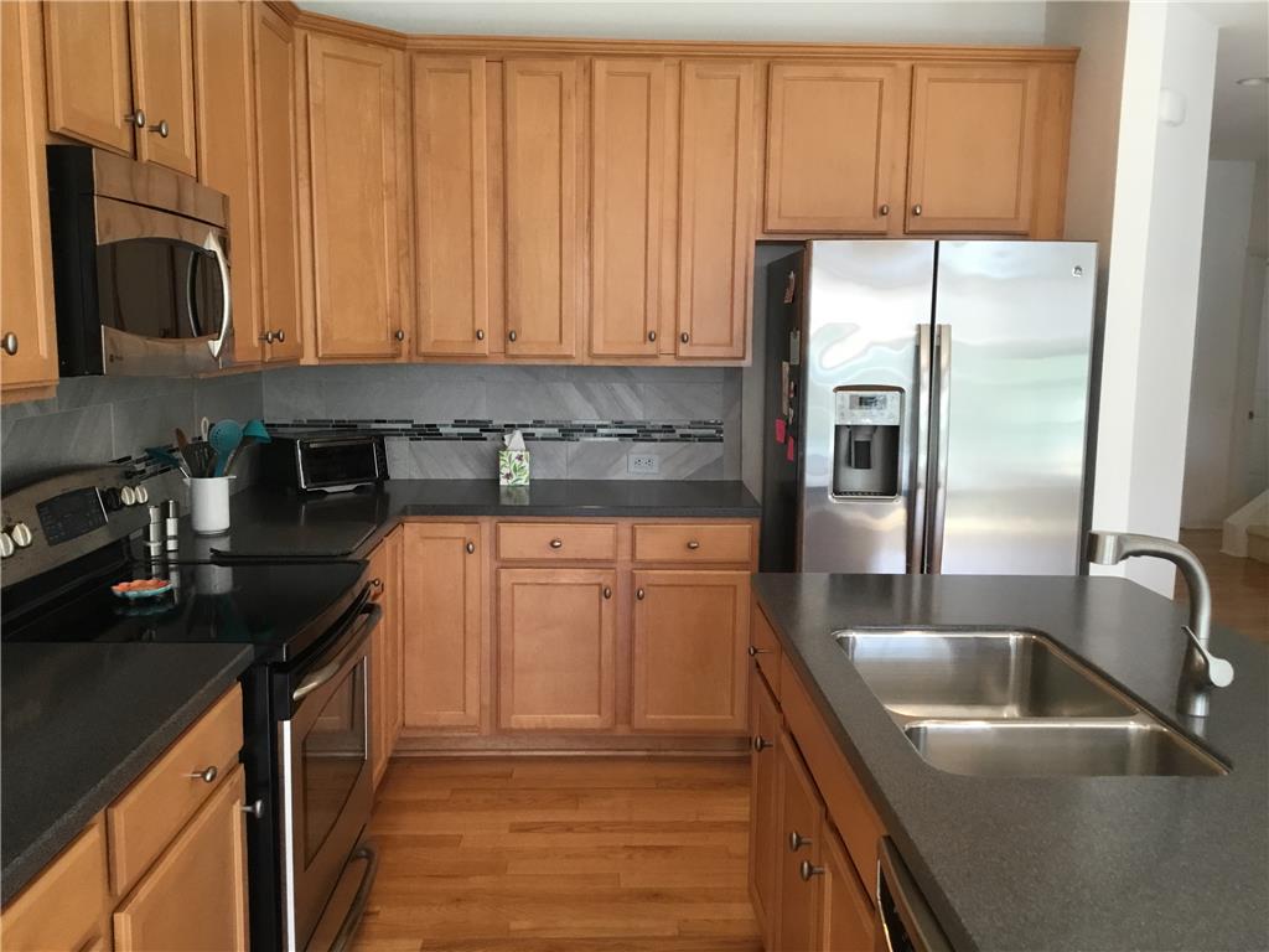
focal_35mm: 31
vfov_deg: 45.4
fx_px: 1136
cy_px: 476
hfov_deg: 58.4
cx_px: 634
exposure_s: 1/30
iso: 50
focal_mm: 3.3
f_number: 2.4
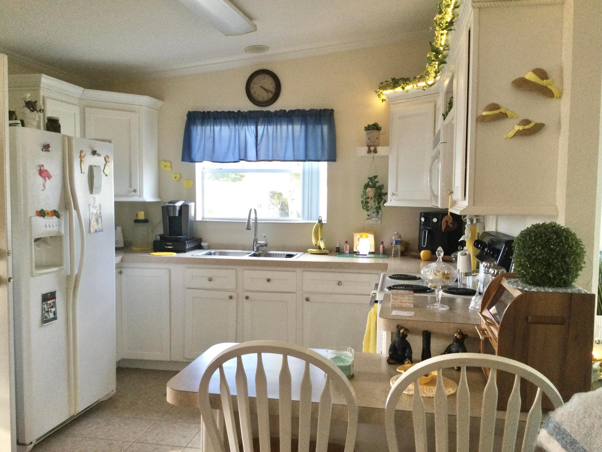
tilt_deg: -3.5
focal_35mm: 31
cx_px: 301
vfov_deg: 45.4
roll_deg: -2.7
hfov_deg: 58.4
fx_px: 539
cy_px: 226
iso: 80
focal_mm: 3.3
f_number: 2.4
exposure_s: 1/30
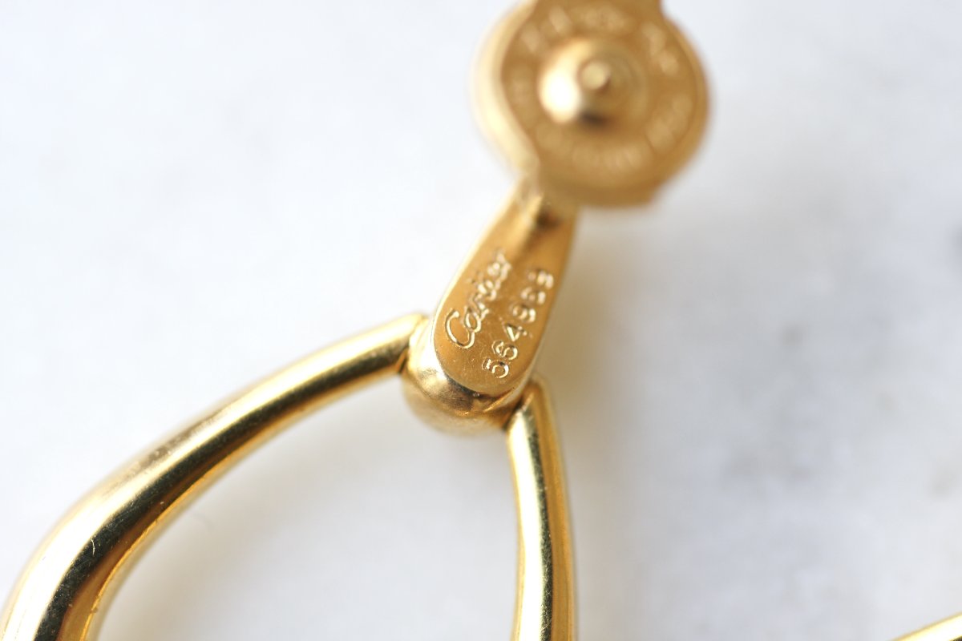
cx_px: 481
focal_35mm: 105
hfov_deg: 19.5
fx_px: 2806
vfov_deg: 13.0
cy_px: 320
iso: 200
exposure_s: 1/125
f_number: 3.2
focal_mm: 70
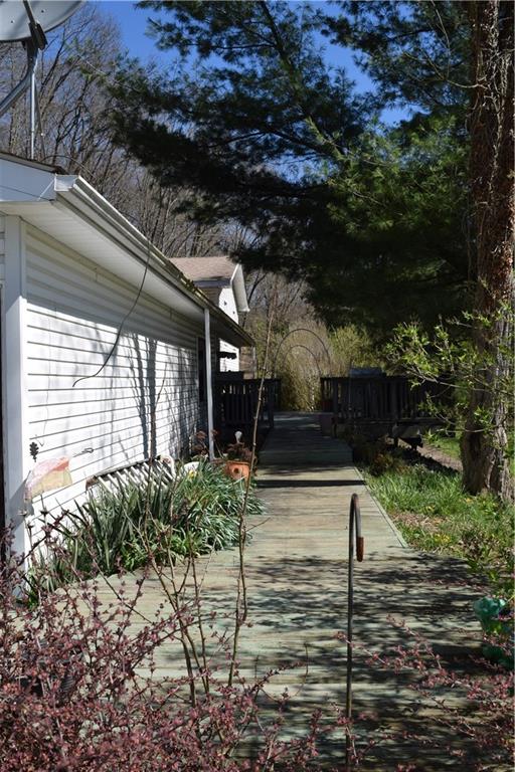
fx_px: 772
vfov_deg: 53.1
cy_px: 386
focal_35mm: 36
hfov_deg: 36.9
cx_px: 258
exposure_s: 1/200
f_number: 13
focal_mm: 24
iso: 100
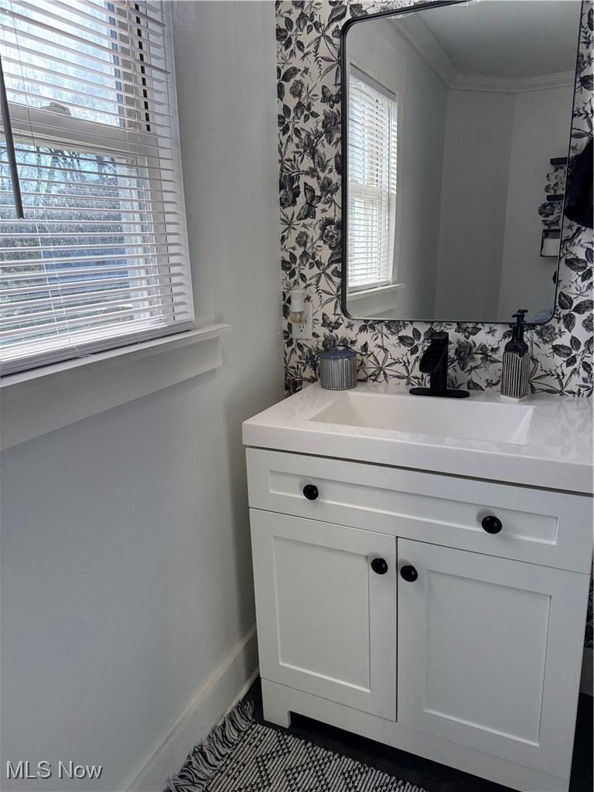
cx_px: 297
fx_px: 549
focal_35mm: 24
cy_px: 396
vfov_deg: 71.6
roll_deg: +1.5
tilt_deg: -15.2
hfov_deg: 56.8
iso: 80
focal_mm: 6.76
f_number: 1.78
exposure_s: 1/404
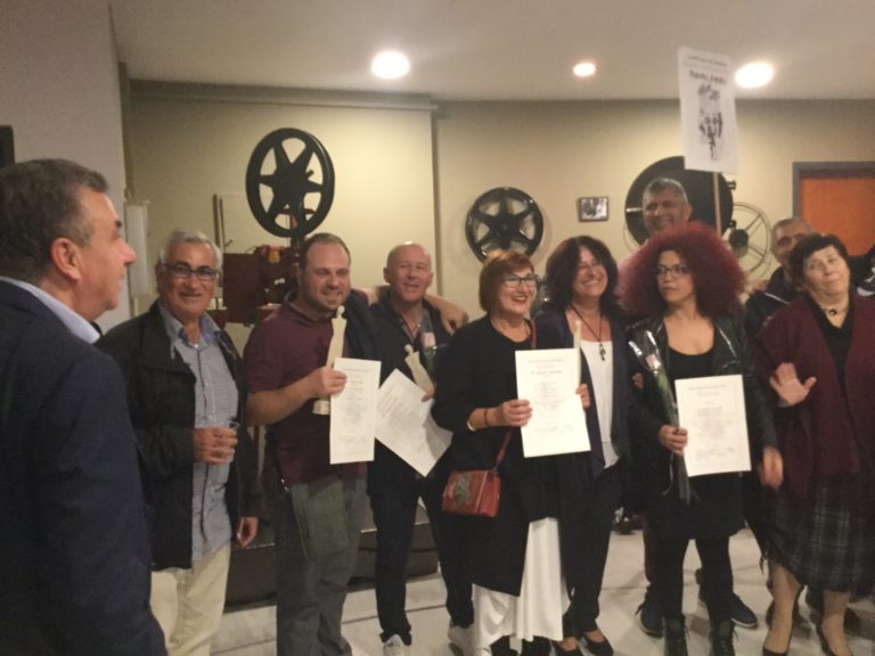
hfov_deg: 58.4
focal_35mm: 31
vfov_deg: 45.4
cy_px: 328
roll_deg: +0.2
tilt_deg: -6.4
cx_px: 438
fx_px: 784
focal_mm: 3.3
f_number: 2.4
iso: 250
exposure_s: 1/17
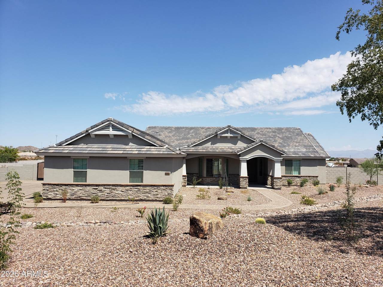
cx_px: 192
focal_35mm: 26
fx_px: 288
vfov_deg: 53.1
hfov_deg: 67.3
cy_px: 144
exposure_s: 1/1764
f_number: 2.4
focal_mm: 4.3
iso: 50
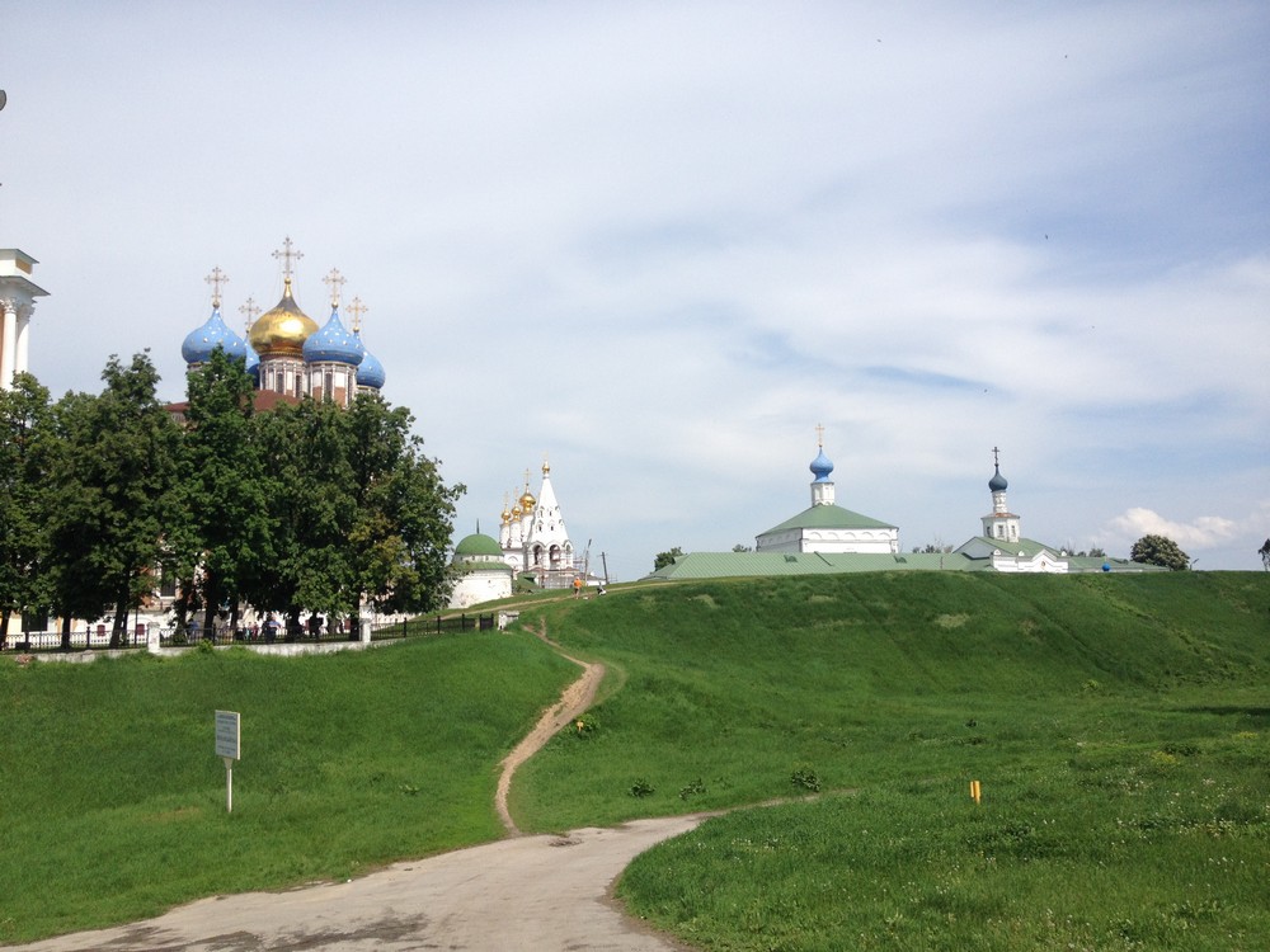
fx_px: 1284
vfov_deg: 40.7
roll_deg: -0.8
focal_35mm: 35
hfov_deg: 52.6
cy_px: 476
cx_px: 635
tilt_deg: +4.0
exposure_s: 1/2513
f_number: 2.4
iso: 50
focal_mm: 4.28
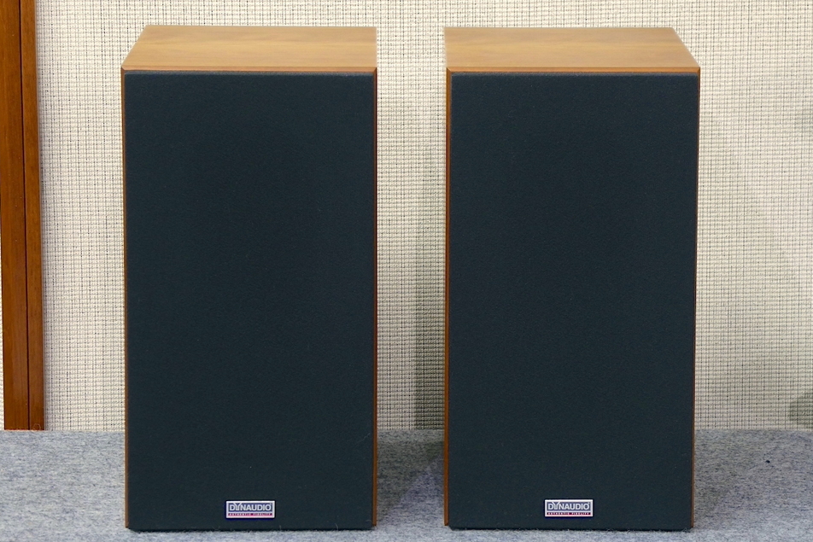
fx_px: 3388
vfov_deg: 9.2
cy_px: 282
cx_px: 406
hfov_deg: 13.7
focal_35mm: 150
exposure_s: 1/1.6
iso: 100
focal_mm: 25.6
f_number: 5.4
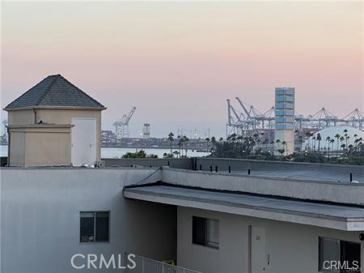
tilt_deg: +0.1
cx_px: 182
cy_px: 136
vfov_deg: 12.3
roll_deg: -1.0
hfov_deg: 16.4
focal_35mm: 120
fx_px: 1261
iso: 50
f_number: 2.8
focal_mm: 15.66
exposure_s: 1/217
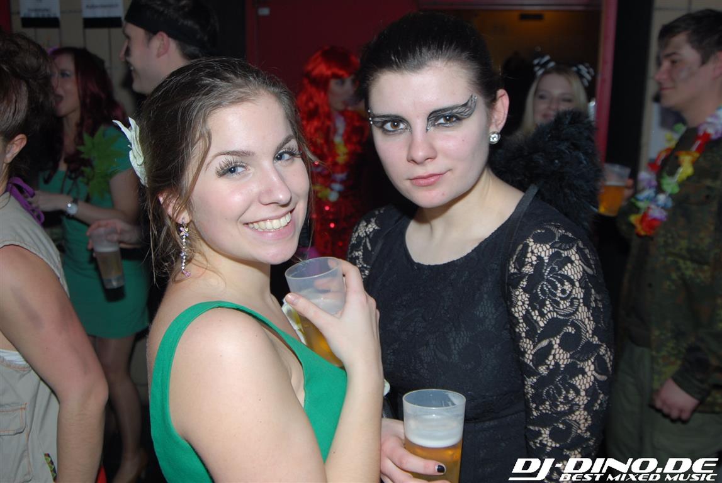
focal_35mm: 36
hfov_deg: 53.1
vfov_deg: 37.0
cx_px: 361
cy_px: 242
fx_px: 723
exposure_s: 1/8
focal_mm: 24
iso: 200
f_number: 5.6
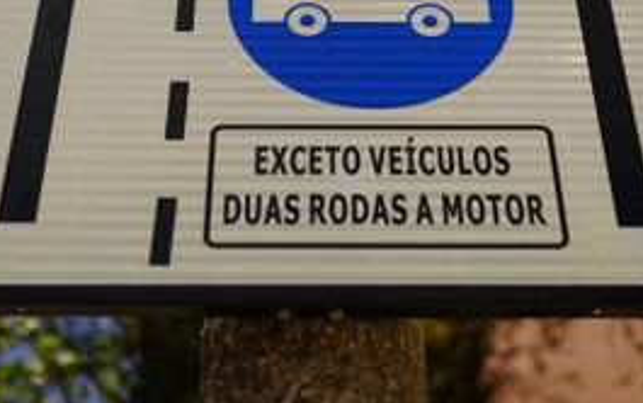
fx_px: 1210
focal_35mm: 69
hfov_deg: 29.8
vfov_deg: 18.5
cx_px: 320
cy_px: 24
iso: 100
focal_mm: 35
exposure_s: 1/8000
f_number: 1.7
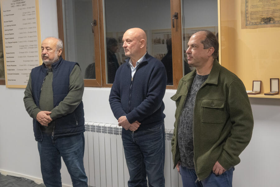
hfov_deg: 35.1
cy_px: 94
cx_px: 140
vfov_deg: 23.8
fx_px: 443
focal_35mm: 57
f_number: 5.6
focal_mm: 38
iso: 4000
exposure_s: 1/60
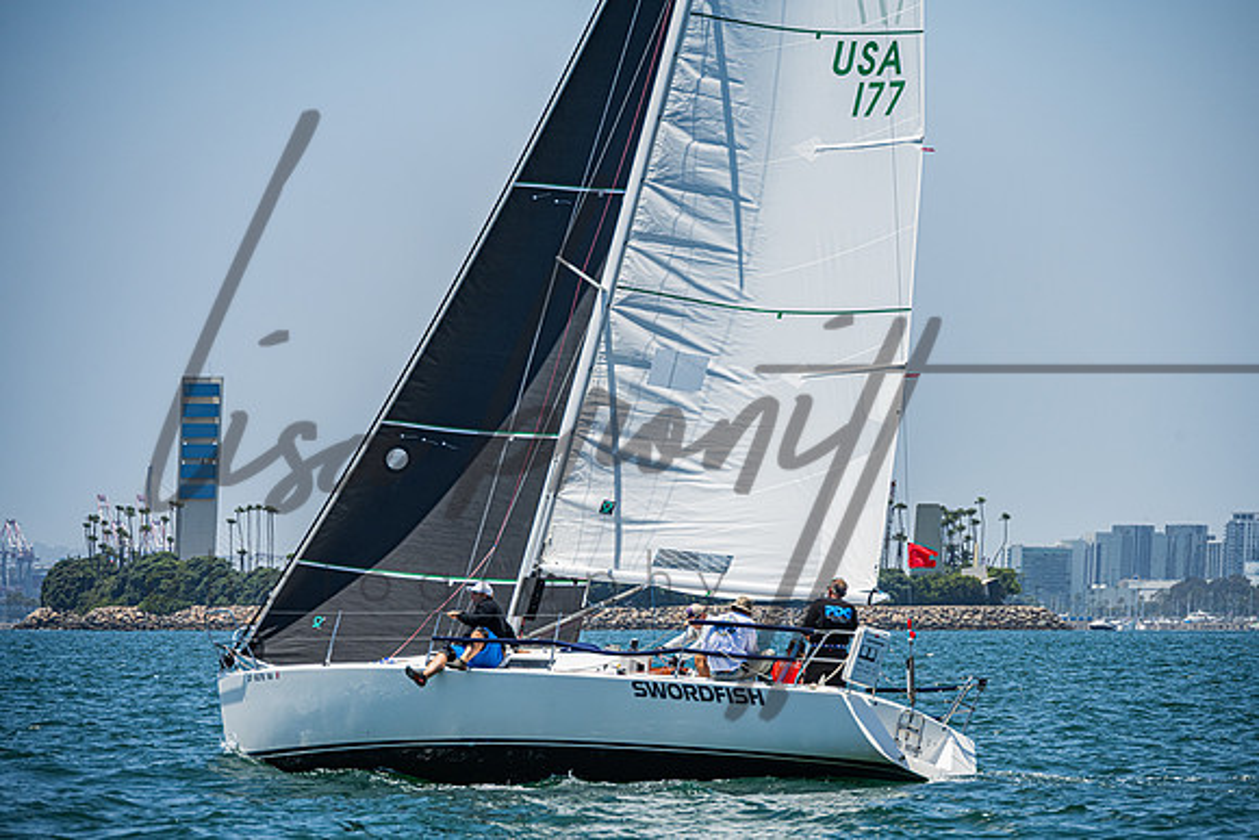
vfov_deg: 5.9
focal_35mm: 234
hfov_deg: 8.8
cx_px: 636
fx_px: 8190
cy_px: 420
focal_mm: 230
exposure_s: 1/1600
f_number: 8
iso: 400
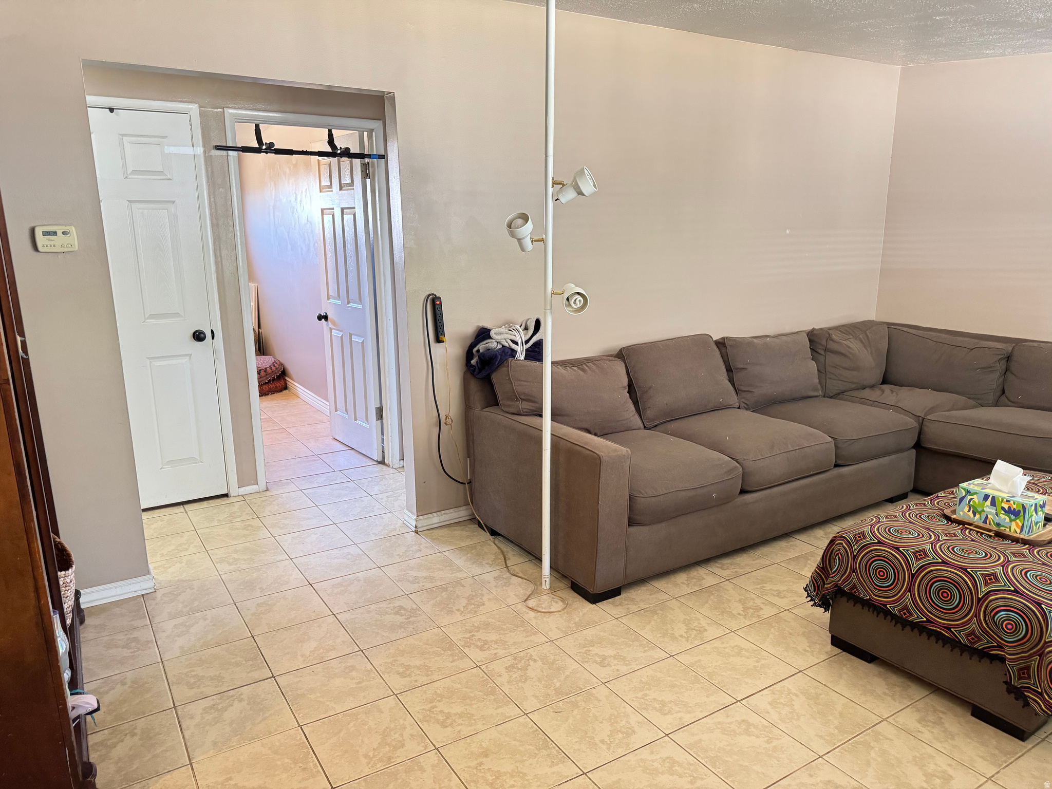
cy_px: 394
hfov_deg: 71.6
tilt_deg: -14.1
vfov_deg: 56.8
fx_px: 729
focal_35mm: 24
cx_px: 526
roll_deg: -0.1
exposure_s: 1/40
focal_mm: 6.76
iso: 640
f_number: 1.78
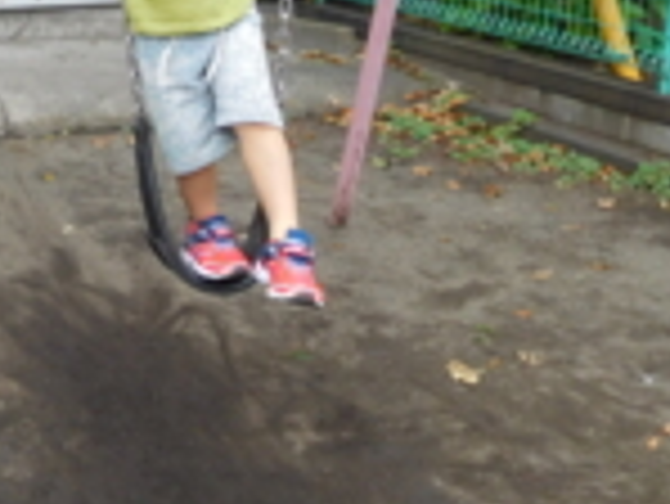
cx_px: -135
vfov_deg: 21.5
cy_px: 50
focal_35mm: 67
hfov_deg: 25.9
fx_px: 1298
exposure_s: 1/160
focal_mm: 4.5
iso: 125
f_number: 3.4
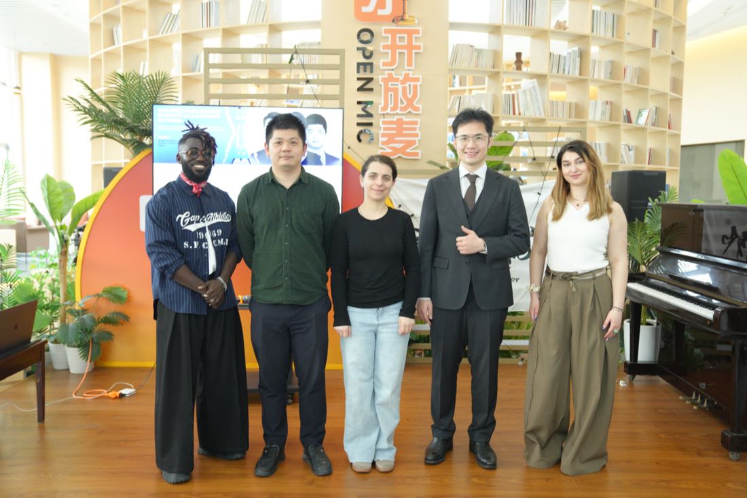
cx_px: 374
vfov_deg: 41.1
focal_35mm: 32
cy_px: 249
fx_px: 664
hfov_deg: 58.7
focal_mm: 32
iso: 3200
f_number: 3.2
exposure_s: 1/125
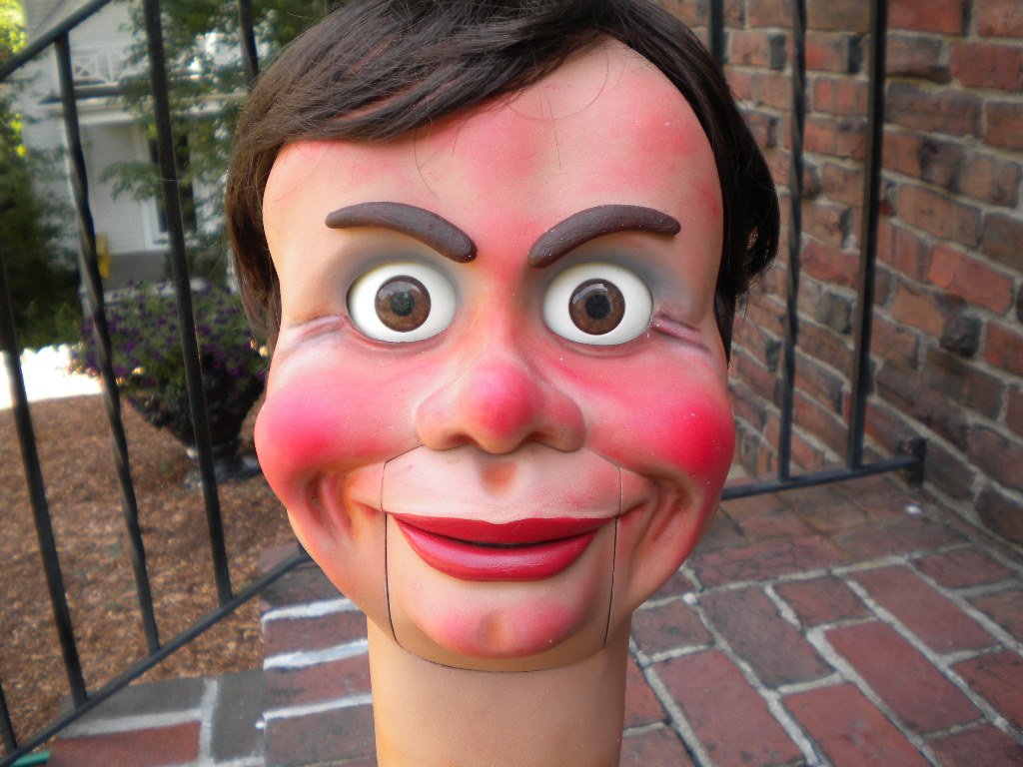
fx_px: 1034
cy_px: 384
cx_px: 512
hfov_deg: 52.6
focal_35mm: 35
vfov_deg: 40.7
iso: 80
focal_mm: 6.3
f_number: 3.1
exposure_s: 1/105
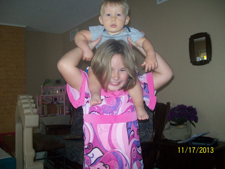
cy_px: 84
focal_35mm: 36
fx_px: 234
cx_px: 112
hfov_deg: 51.4
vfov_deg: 39.7
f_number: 2.7
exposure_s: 1/60
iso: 160
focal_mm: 6
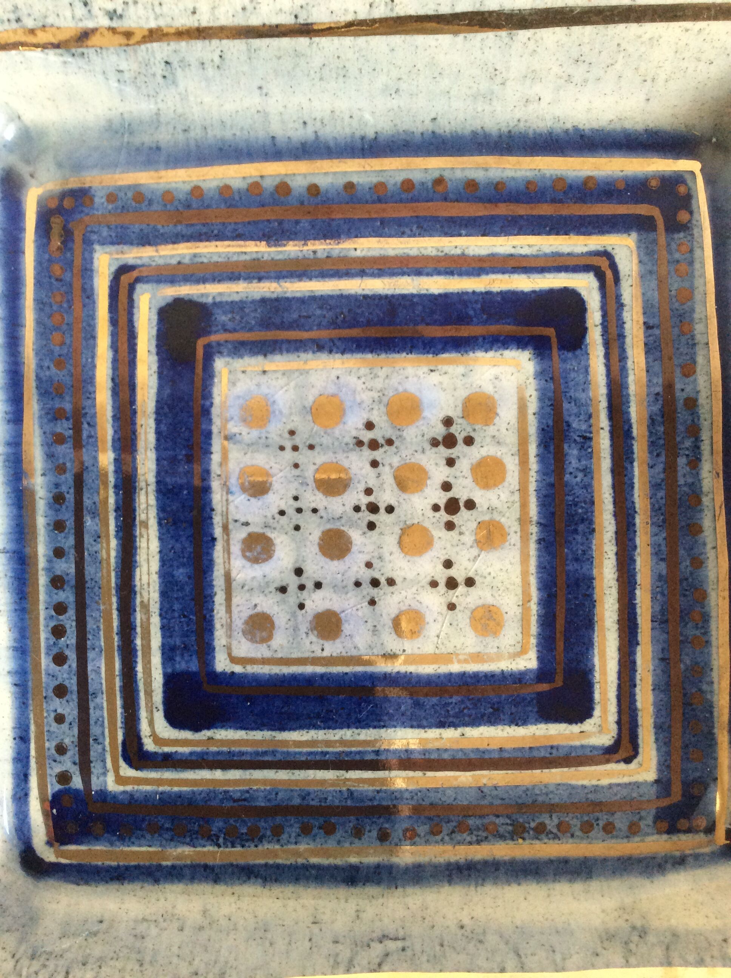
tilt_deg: -89.0
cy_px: 489
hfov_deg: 44.1
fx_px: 903
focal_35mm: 32
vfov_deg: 56.9
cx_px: 366
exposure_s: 1/25
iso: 160
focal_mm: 3.3
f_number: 2.4
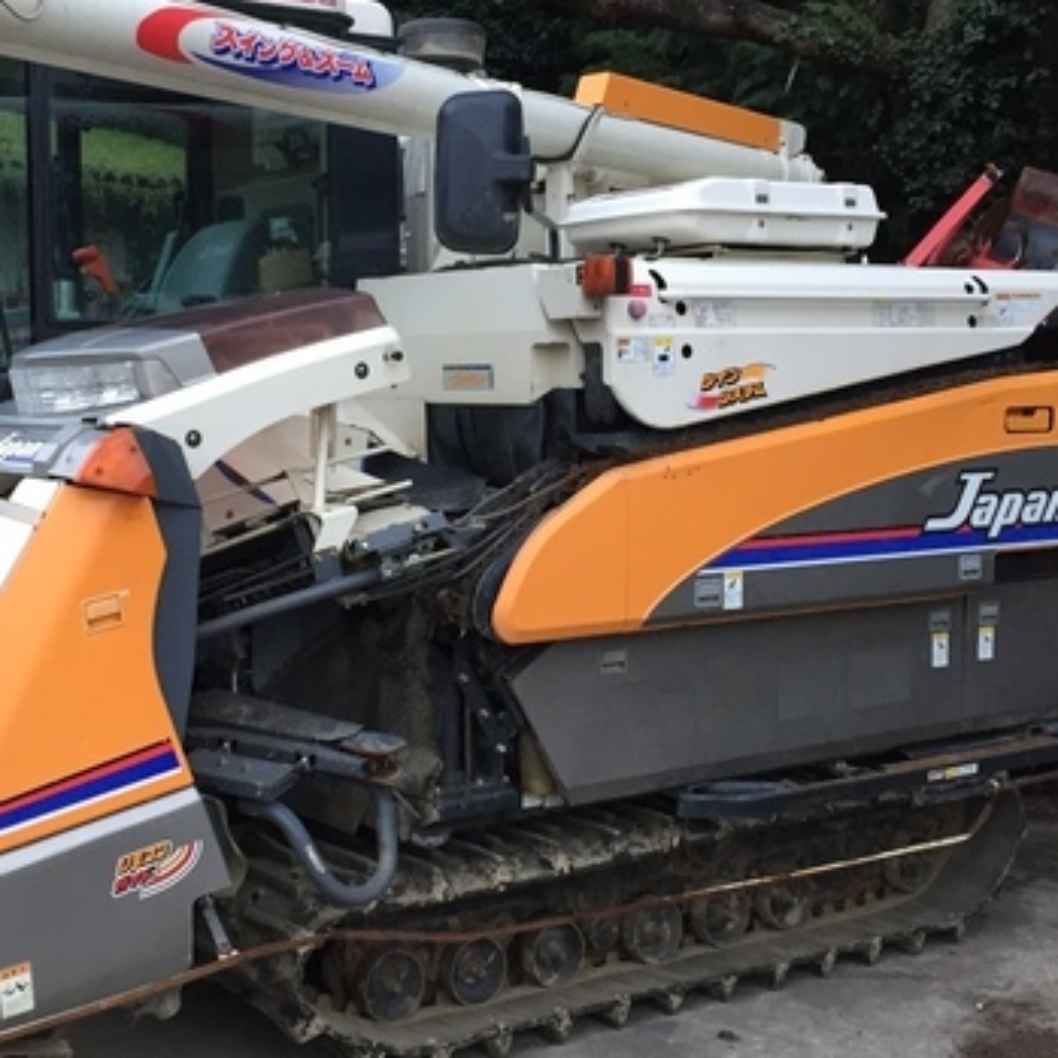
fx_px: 1625
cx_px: 327
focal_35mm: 47
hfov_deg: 35.6
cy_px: 449
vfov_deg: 36.0
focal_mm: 4.15
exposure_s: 1/30
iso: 100
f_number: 2.2
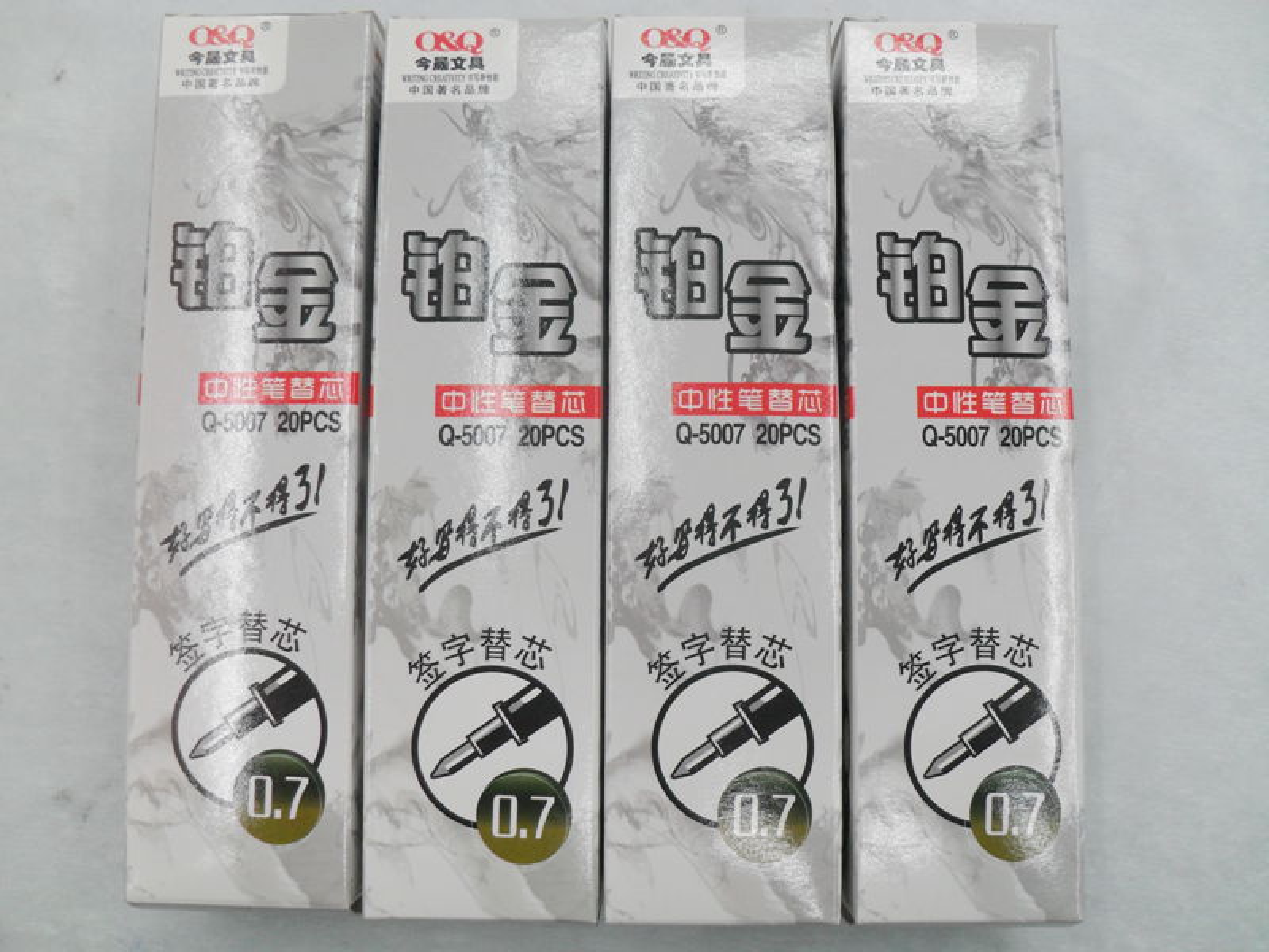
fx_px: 1283
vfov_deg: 40.7
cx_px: 634
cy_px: 476
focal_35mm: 35
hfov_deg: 52.6
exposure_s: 1/30
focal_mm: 6.2
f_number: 2.8
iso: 100
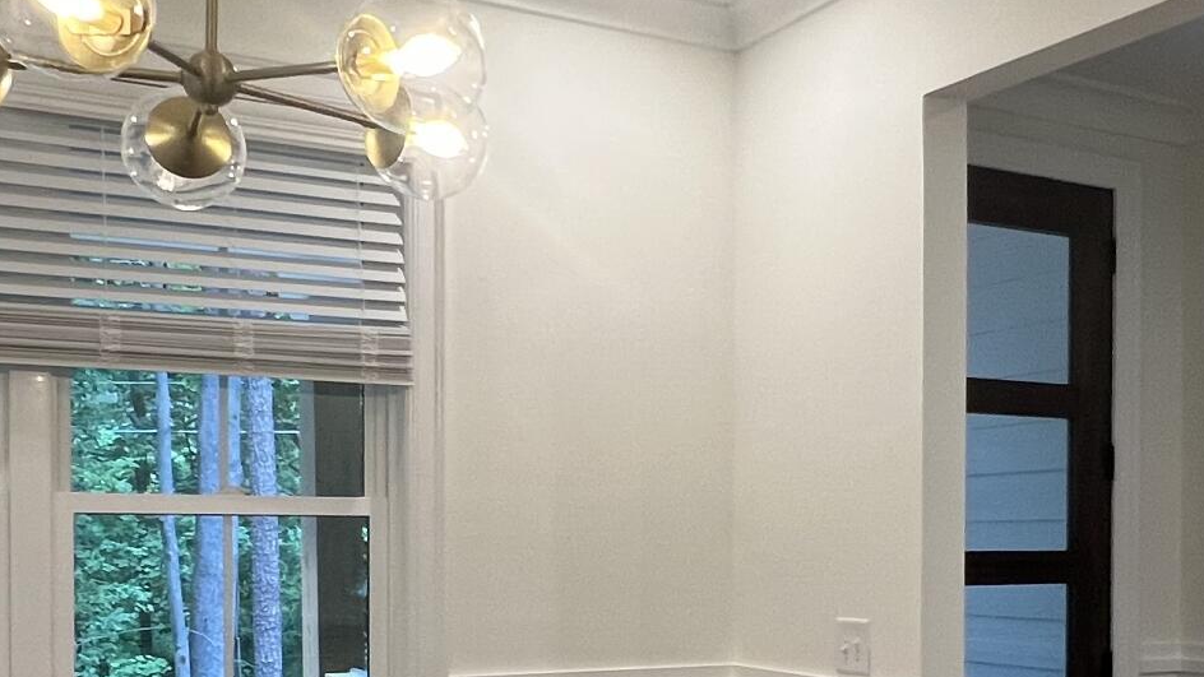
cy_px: 570
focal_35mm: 45
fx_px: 1437
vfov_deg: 25.9
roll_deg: -0.4
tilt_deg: -0.5
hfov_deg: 45.0
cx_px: 768
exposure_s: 1/120
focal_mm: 1.57
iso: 125
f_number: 1.8
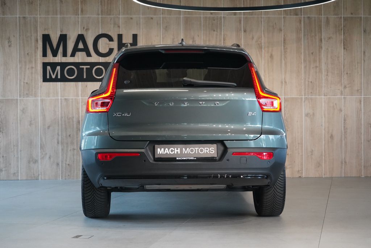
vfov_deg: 19.5
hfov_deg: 28.8
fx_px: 721
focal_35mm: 70
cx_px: 186
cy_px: 124
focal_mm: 70
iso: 5000
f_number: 5.6
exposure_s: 1/160
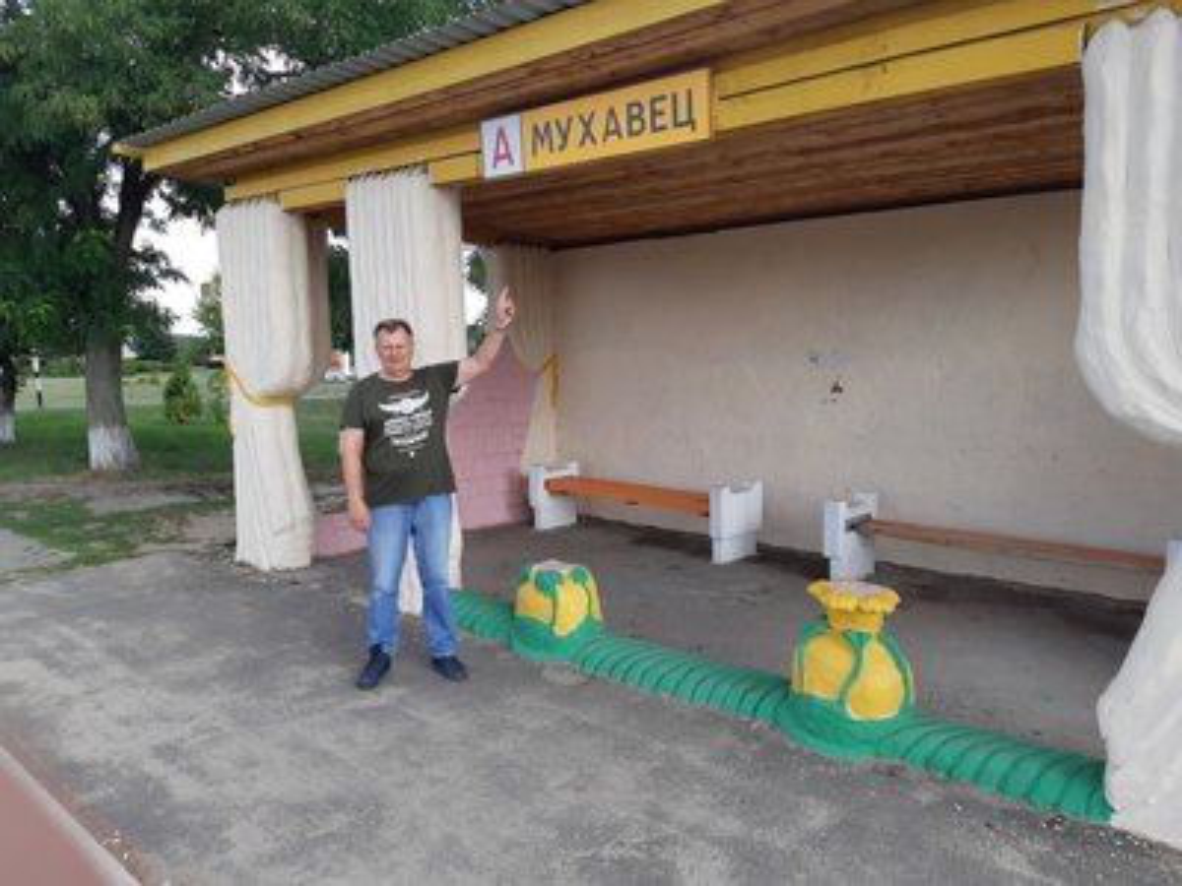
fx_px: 888
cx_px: 591
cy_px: 443
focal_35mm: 26
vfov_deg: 53.1
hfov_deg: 67.3
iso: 40
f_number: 1.7
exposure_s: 1/461
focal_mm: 3.93
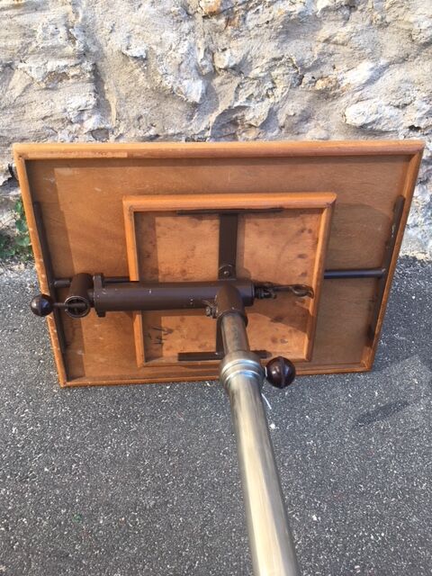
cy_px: 288
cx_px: 216
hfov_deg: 48.2
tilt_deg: -34.1
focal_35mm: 29
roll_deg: -0.8
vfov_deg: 61.7
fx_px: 483
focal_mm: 4.15
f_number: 2.2
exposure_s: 1/206
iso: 25
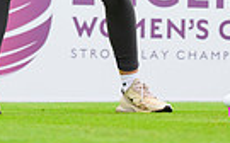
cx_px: 82
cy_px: -184
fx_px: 2129
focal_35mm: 340
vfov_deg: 3.8
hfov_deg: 6.2
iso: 1600
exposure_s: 1/2500
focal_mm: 100
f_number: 4.5
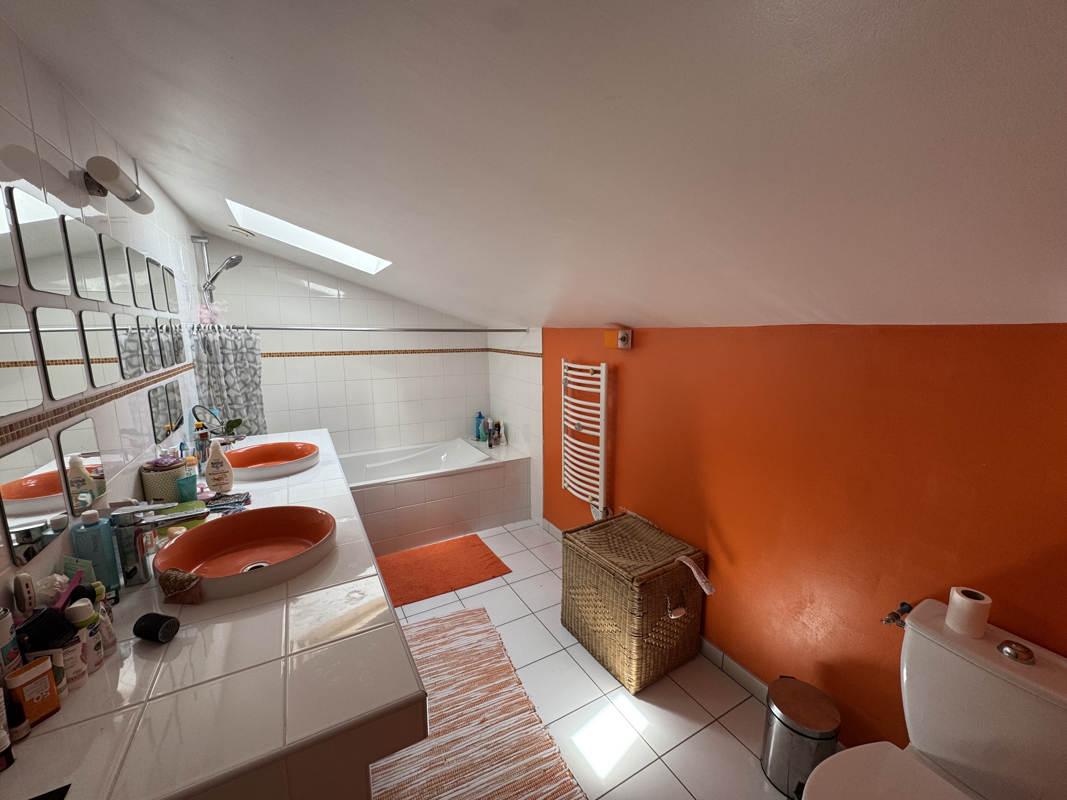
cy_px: 400
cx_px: 534
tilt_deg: -9.3
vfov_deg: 85.7
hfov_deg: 102.1
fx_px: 432
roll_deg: +0.3
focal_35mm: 14
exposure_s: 1/99
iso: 80
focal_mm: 2.22
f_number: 2.2
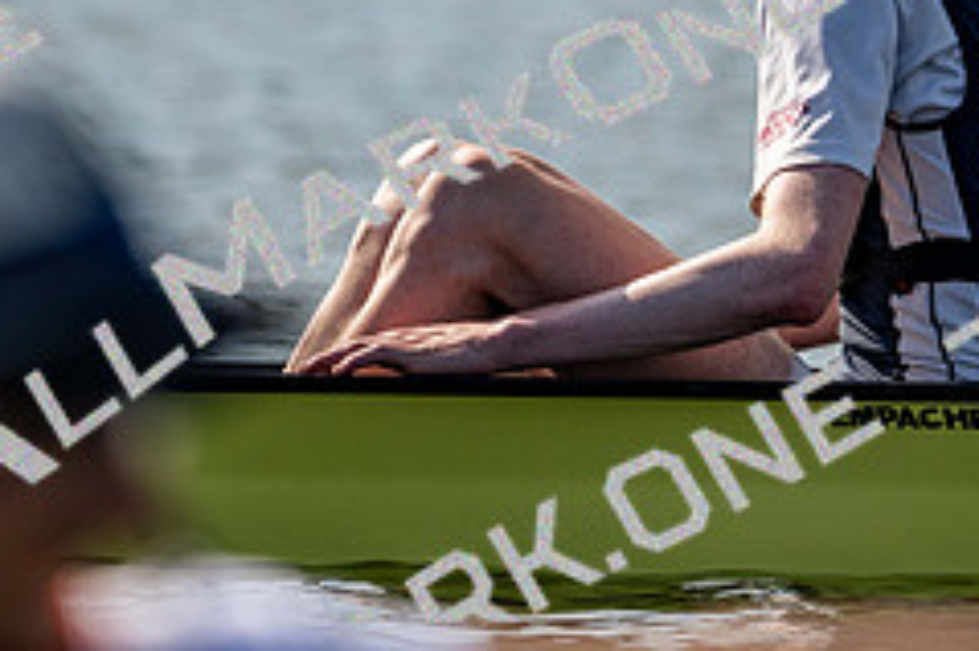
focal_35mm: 972
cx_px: 725
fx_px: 26414
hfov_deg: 2.1
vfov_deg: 1.4
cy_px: -80
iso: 500
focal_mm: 400
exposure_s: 1/4000
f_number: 4.5
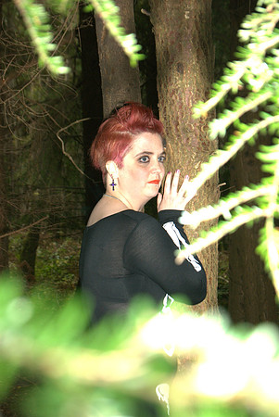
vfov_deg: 24.6
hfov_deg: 16.6
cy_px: 208
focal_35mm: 82
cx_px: 140
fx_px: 957
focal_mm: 55
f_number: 7.1
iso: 800
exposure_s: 1/80
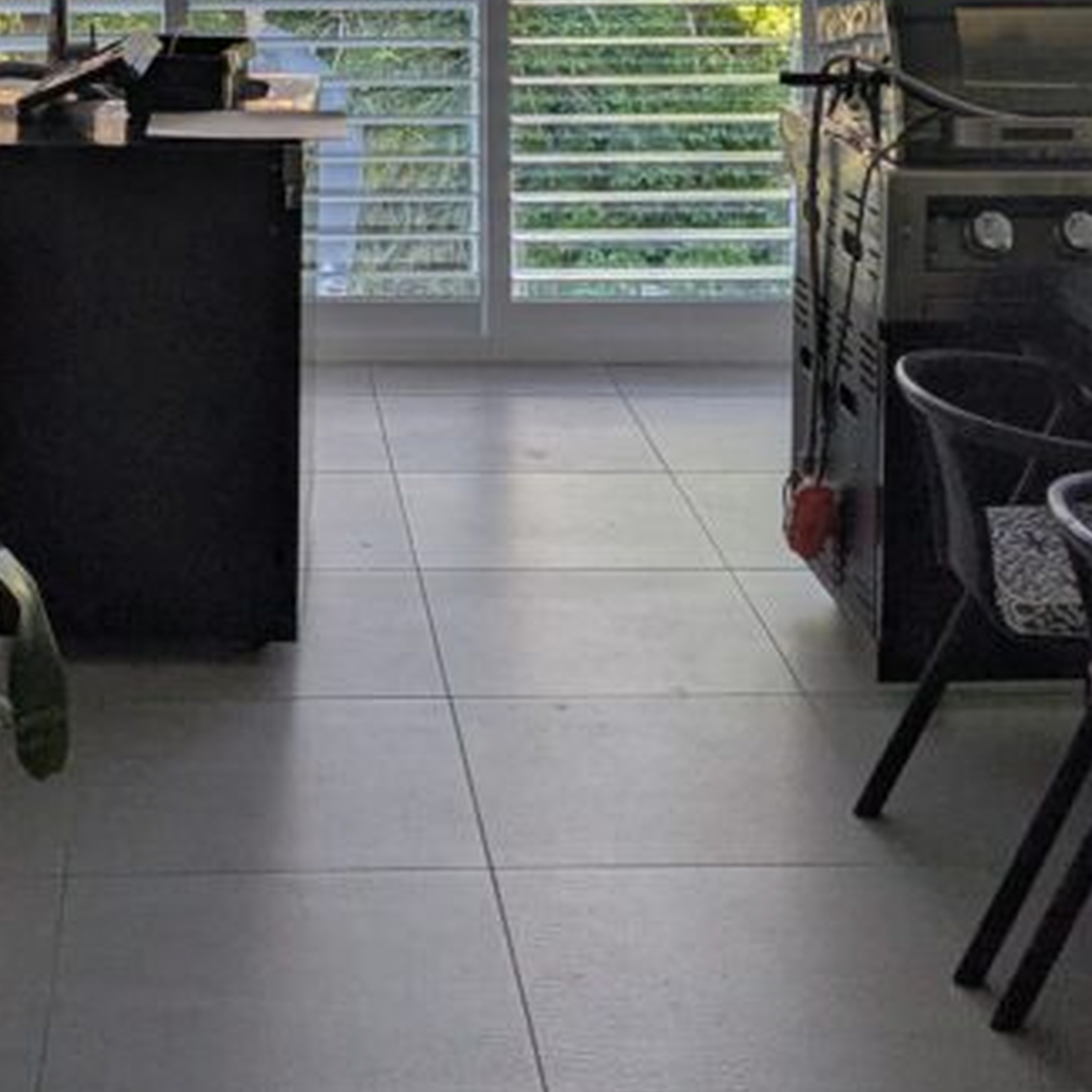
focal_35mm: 67
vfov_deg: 23.8
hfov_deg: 25.6
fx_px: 2391
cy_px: -155
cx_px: 351
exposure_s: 1/306
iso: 42
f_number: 1.85
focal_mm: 6.81
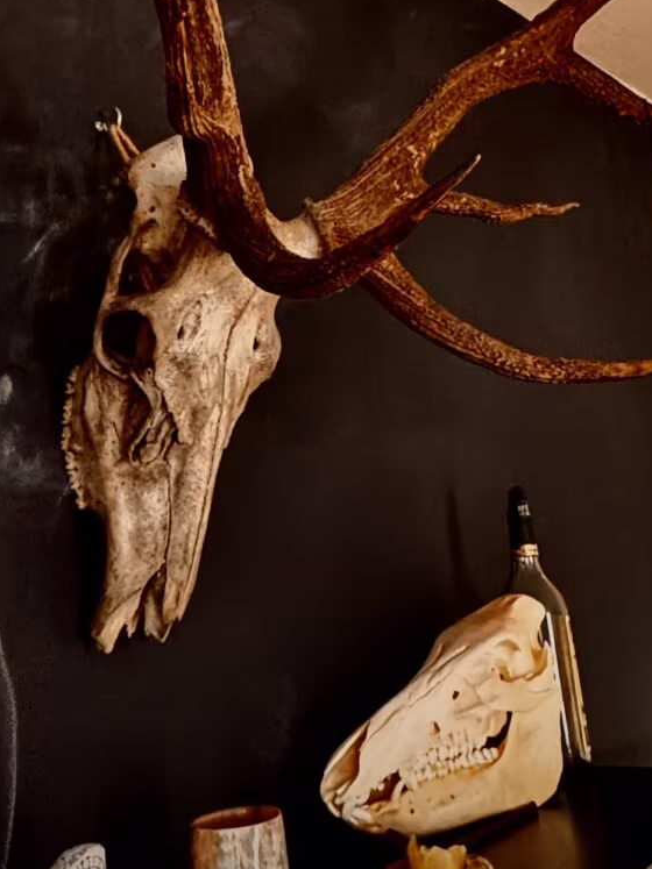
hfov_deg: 39.6
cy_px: -108
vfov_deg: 40.4
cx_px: 296
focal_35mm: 36
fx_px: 904
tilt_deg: +19.6
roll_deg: +5.6
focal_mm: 2.22
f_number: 2.2
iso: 500
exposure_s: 1/60
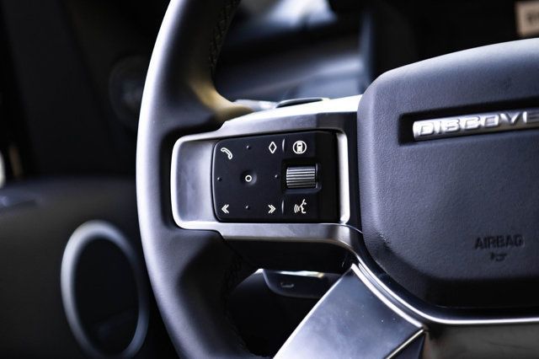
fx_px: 1571
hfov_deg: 19.5
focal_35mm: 105
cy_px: 180
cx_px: 270
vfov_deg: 13.0
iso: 640
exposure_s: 1/200
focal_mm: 70
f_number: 2.8
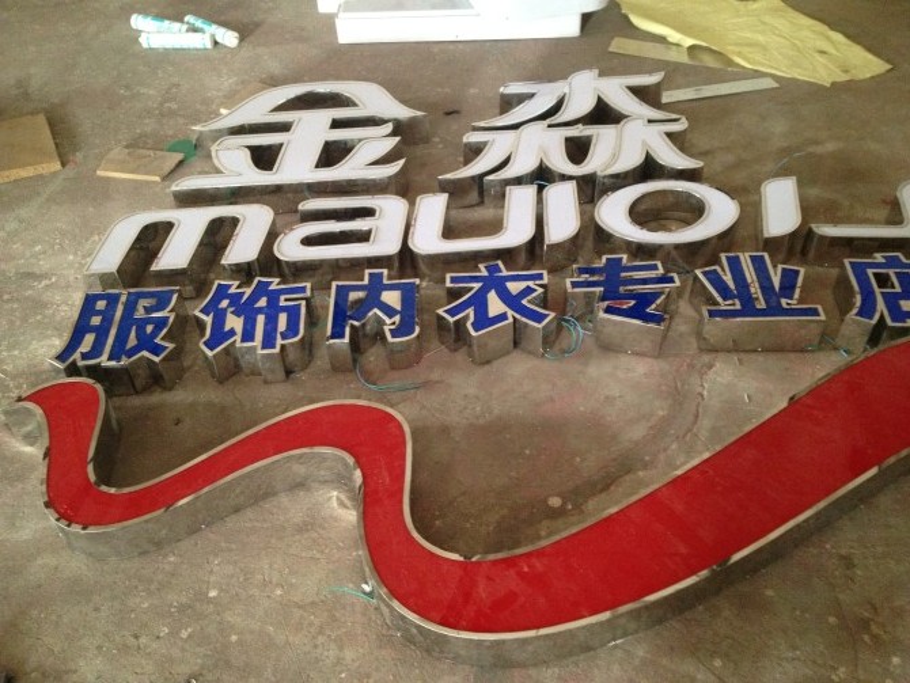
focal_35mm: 35
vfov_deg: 40.7
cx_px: 455
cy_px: 342
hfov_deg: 52.6
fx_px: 920
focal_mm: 4.28
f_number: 2.4
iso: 400
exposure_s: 1/20
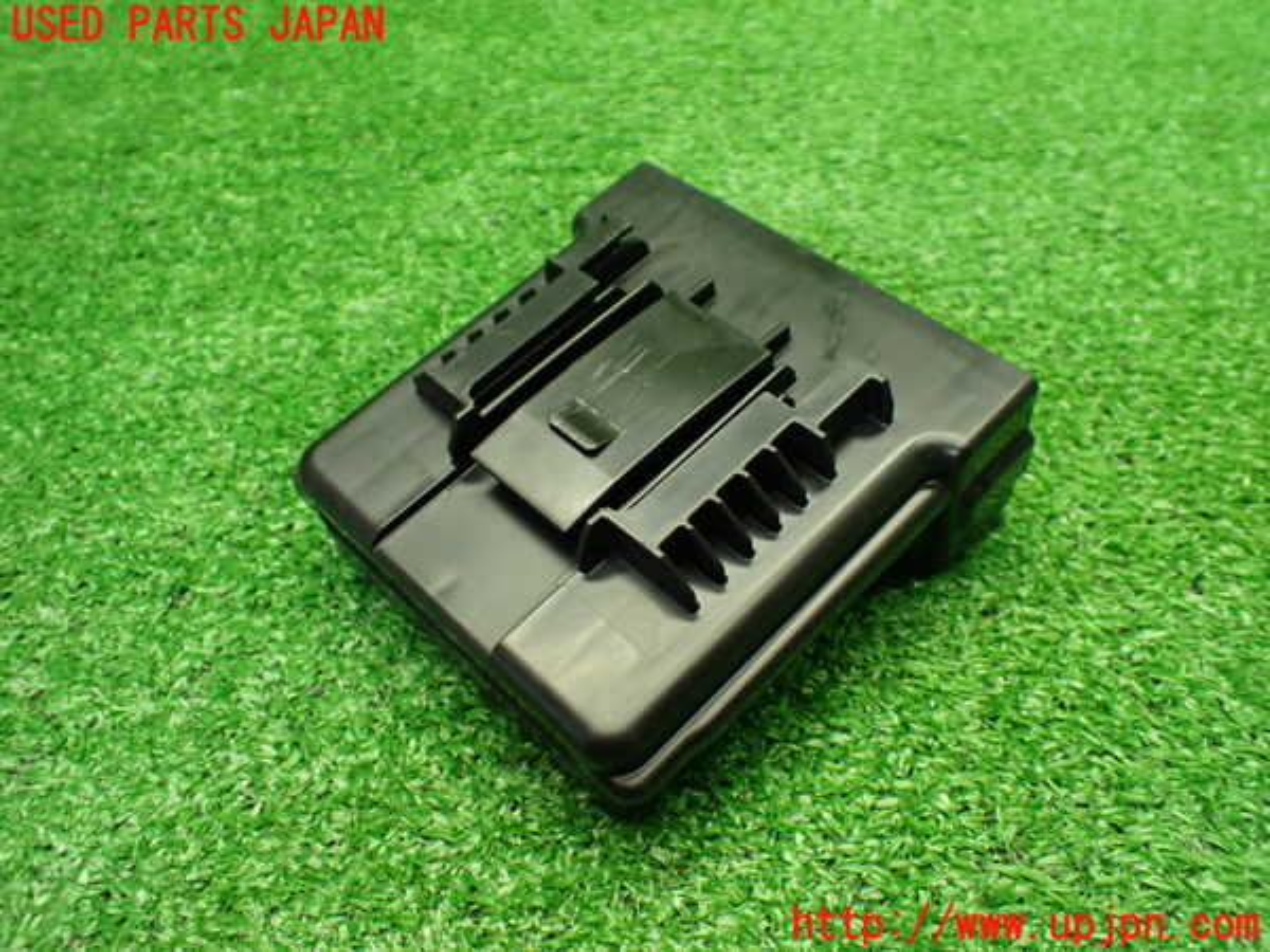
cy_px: 476
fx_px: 1101
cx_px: 635
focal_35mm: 30
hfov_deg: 60.0
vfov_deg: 46.8
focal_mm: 5.4
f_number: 2.3
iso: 800
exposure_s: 1/125
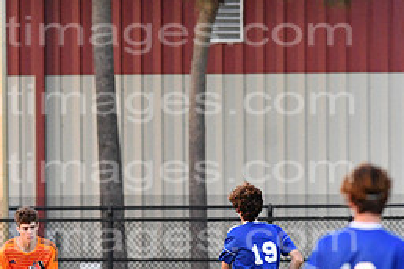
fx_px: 11334
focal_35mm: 1010
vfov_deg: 1.4
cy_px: 274
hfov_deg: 2.0
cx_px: 5
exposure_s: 1/1000
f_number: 4.5
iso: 4000
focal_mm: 300
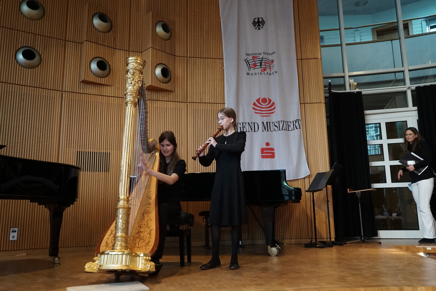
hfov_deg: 63.6
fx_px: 351
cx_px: 218
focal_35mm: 29
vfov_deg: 45.0
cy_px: 146
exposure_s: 1/100
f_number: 5.6
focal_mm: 29
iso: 5000
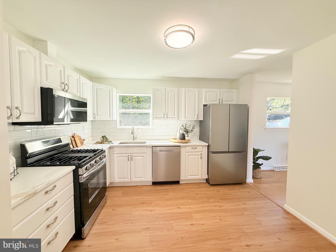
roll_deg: +0.0
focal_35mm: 14
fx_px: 136
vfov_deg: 85.7
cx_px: 168
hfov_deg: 102.1
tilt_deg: -2.5
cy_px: 126
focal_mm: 2.22
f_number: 2.2
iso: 160
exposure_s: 1/120
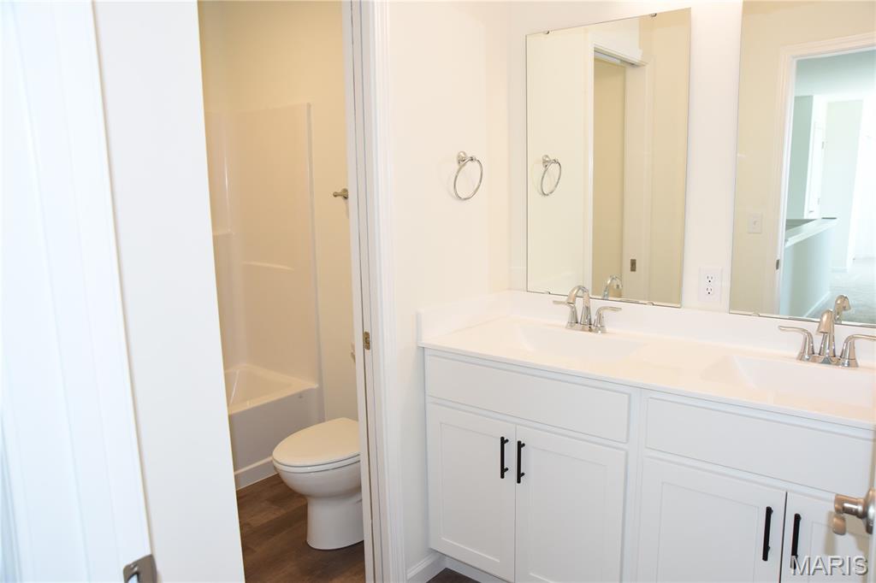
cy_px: 292
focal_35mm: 26
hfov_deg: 69.4
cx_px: 438
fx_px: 632
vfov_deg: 49.5
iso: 2000
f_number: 6.3
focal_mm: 26
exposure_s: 1/160
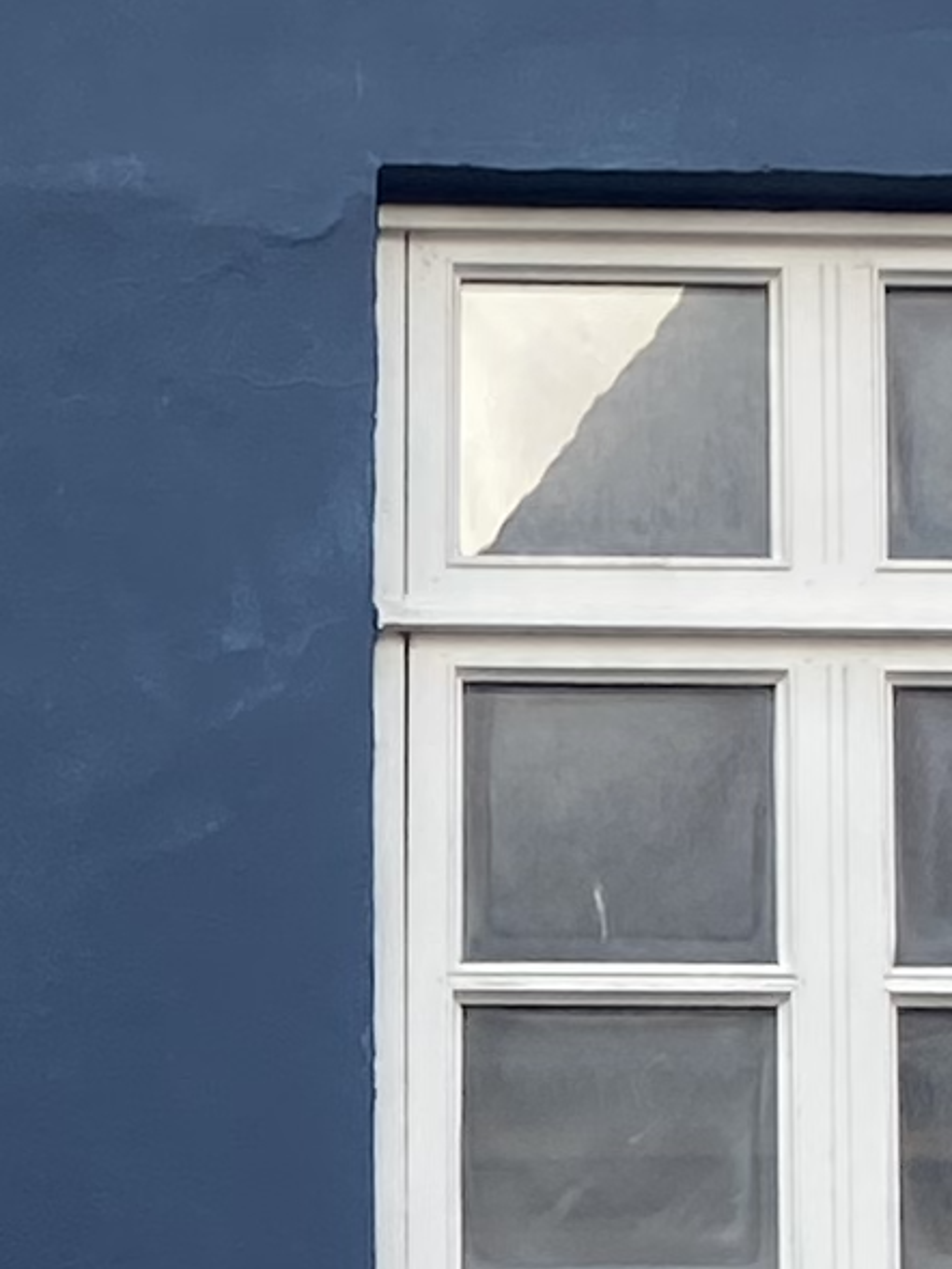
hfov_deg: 8.1
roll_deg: -3.2
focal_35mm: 178
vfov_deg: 10.7
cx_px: -683
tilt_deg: +11.3
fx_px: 6525
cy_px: 1978
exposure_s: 1/230
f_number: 1.8
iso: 32
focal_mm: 4.25
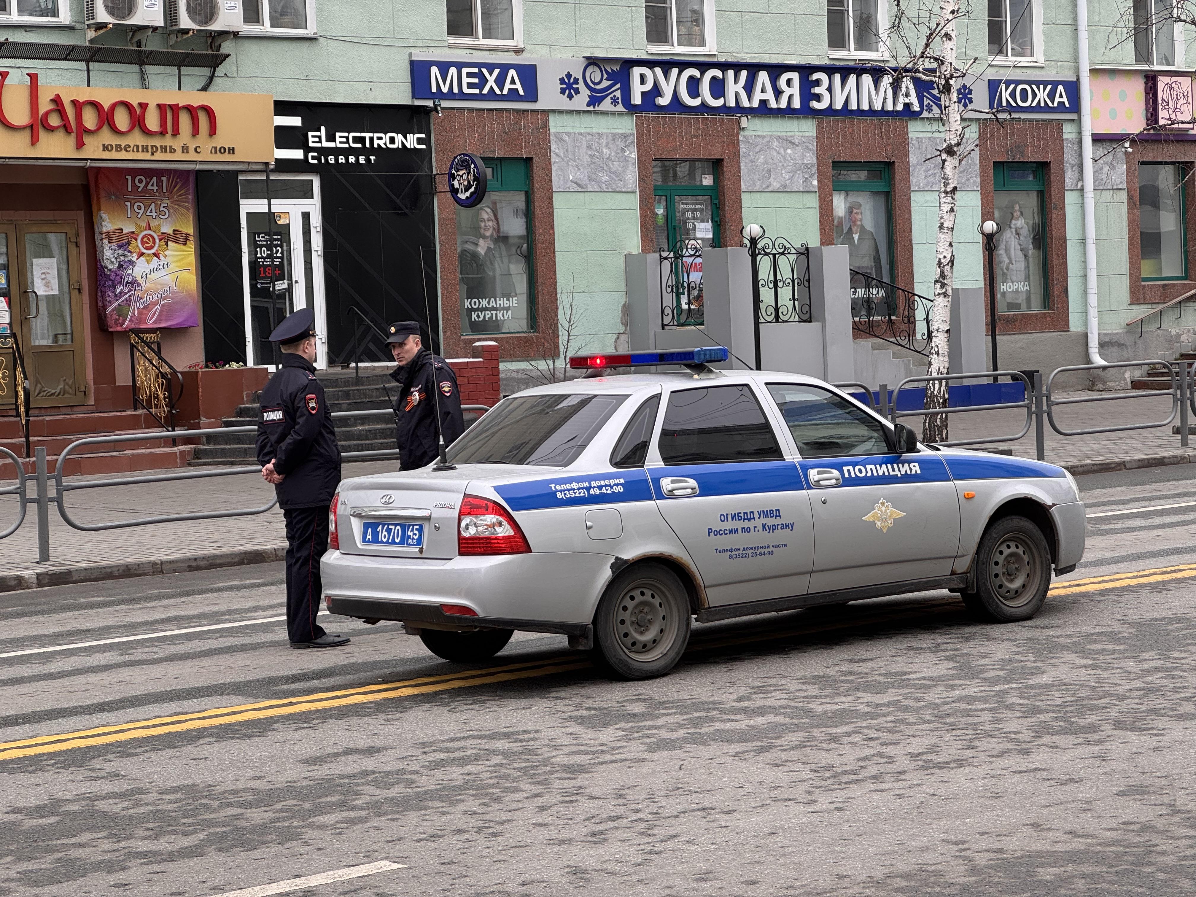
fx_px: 2660
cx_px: 598
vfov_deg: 19.1
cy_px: 448
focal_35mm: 77
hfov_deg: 25.3
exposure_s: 1/99
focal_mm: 9
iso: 40
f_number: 2.8
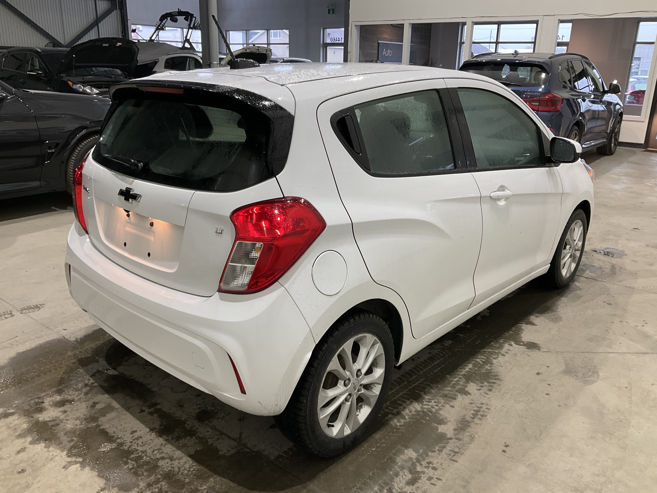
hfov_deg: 61.7
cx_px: 328
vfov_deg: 48.2
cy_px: 246
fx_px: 550
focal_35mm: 29
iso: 50
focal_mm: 3
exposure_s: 1/60
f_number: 1.8
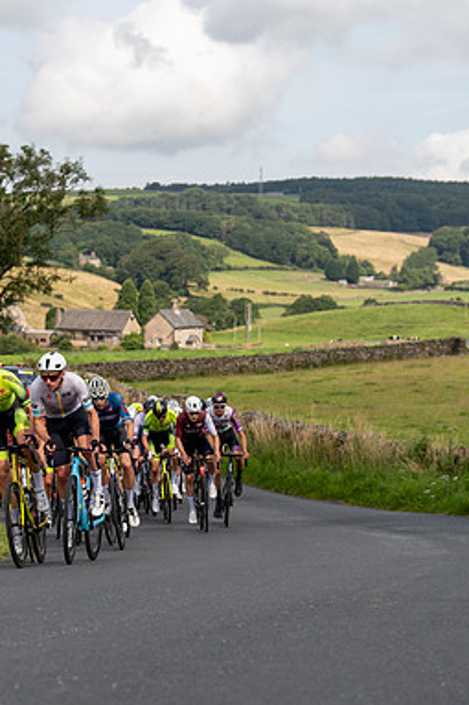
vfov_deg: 19.3
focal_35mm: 106
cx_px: 77
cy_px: 351
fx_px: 2073
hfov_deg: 12.8
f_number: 4
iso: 100
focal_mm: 70
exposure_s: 1/1000
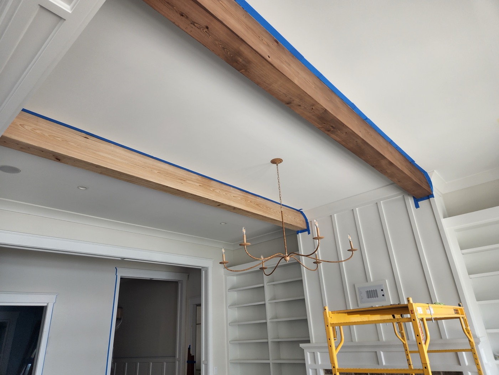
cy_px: 188
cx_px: 250
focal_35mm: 23
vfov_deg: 58.9
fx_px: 332
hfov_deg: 73.9
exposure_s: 1/180
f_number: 1.8
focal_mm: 5.4
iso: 64
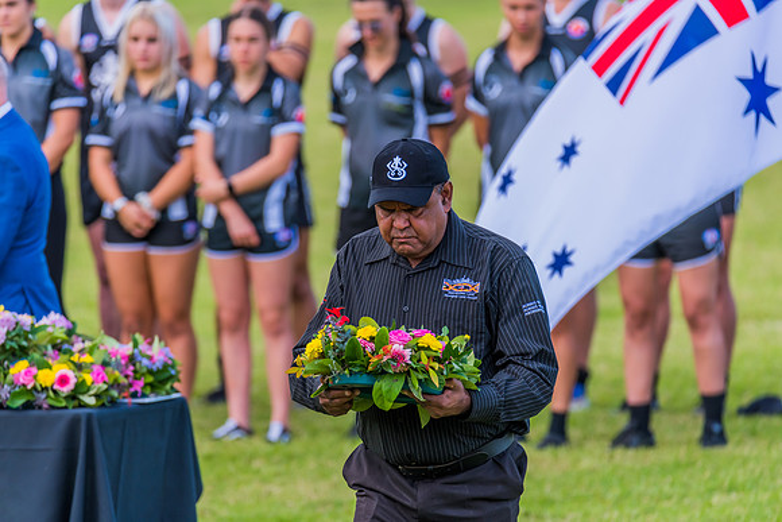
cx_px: 391
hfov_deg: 4.9
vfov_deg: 3.3
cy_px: 261
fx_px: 9125
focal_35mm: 420
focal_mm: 420
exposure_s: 1/500
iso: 500
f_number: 6.3
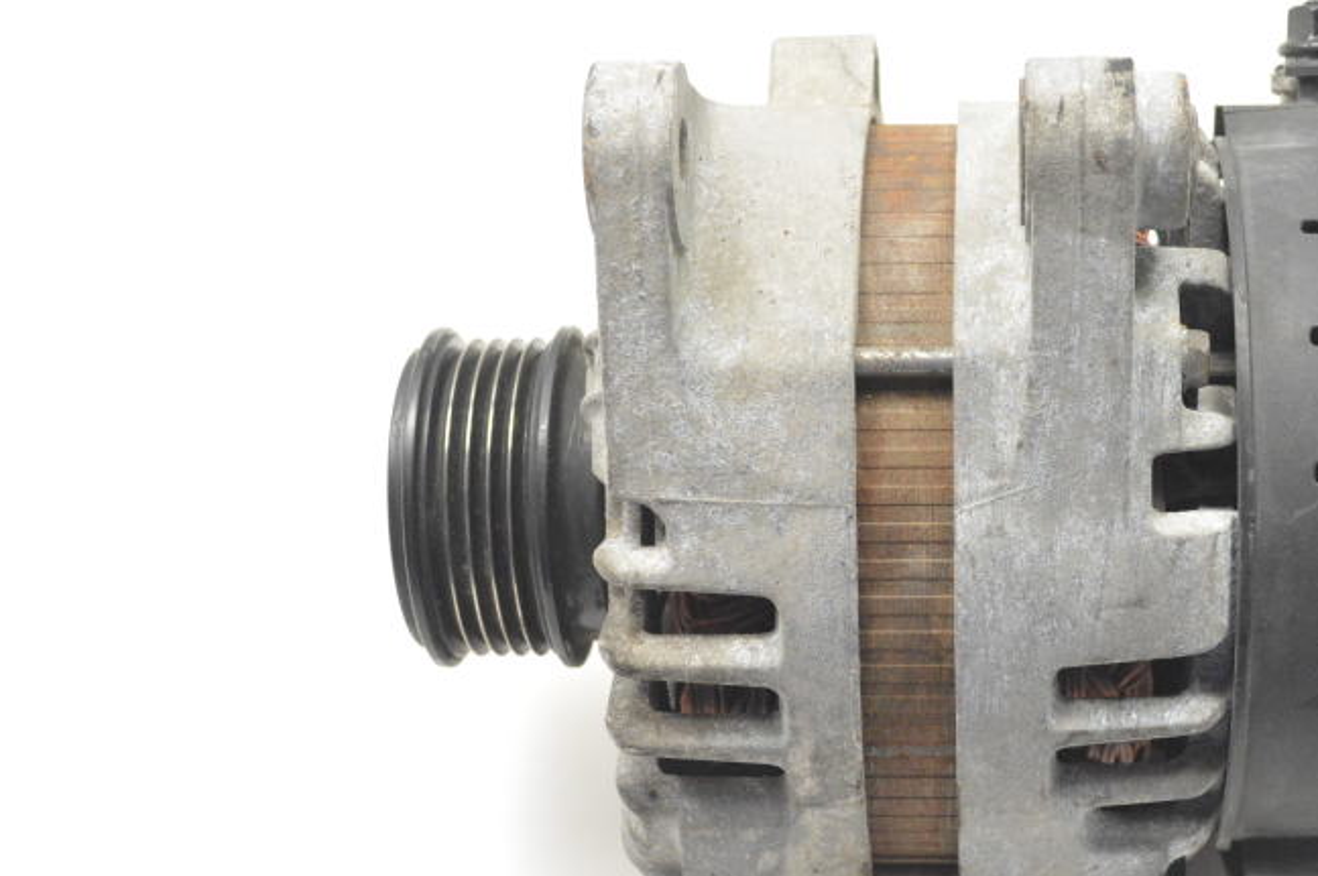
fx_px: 2517
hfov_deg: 28.9
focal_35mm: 69
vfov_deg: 19.7
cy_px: 593
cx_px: 974
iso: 2500
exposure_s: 1/160
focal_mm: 29
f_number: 6.3
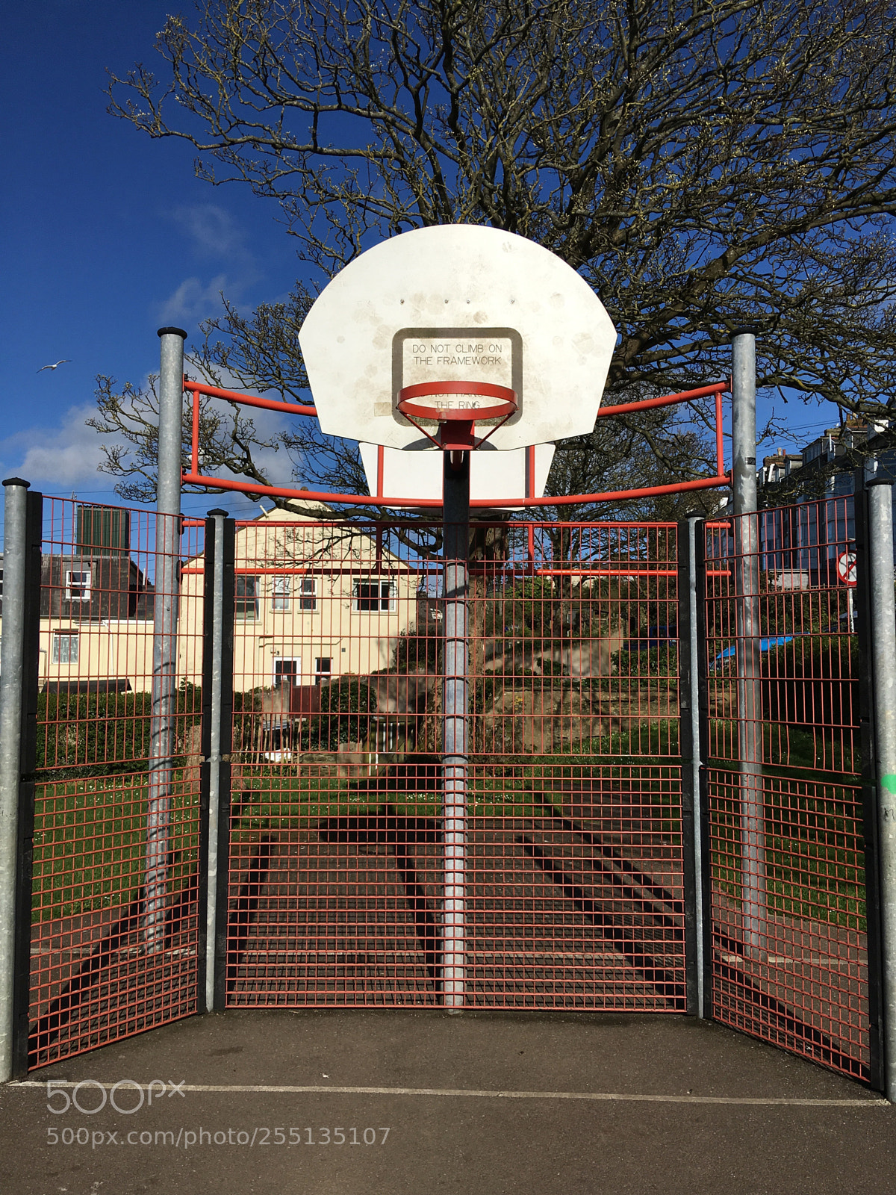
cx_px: 448
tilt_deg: +3.7
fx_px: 1001
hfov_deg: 48.2
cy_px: 598
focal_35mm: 29
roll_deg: +0.7
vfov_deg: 61.7
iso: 25
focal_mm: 4.15
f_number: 2.2
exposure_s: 1/3663
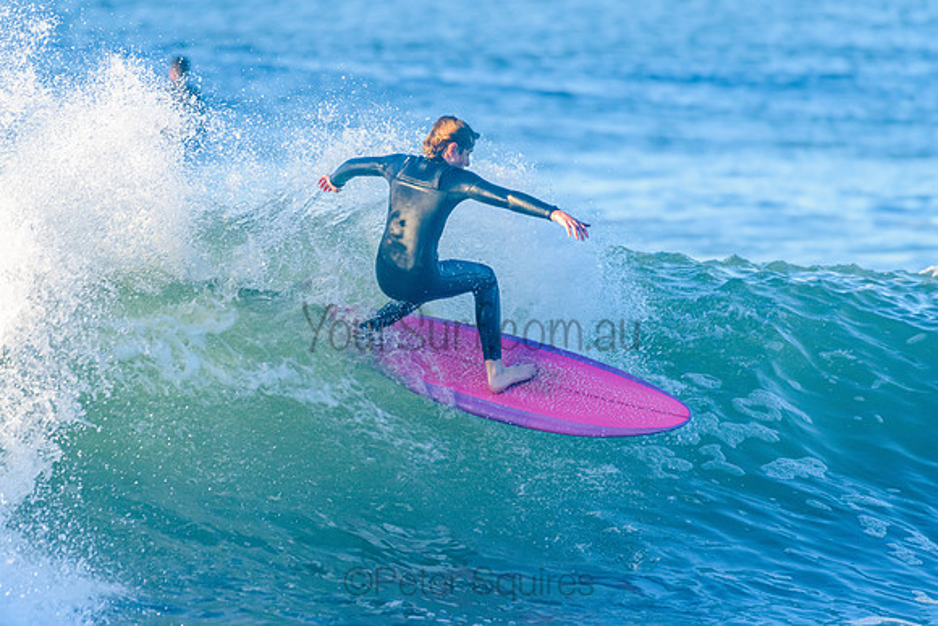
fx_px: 15845
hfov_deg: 3.4
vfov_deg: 2.3
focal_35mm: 608
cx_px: 469
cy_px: 313
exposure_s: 1/2000
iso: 800
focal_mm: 500
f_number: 5.6
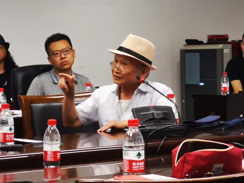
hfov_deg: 13.9
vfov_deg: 10.4
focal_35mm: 142
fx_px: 1001
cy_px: 92
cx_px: 122
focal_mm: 7.48
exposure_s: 1/33.3
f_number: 2.4
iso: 320
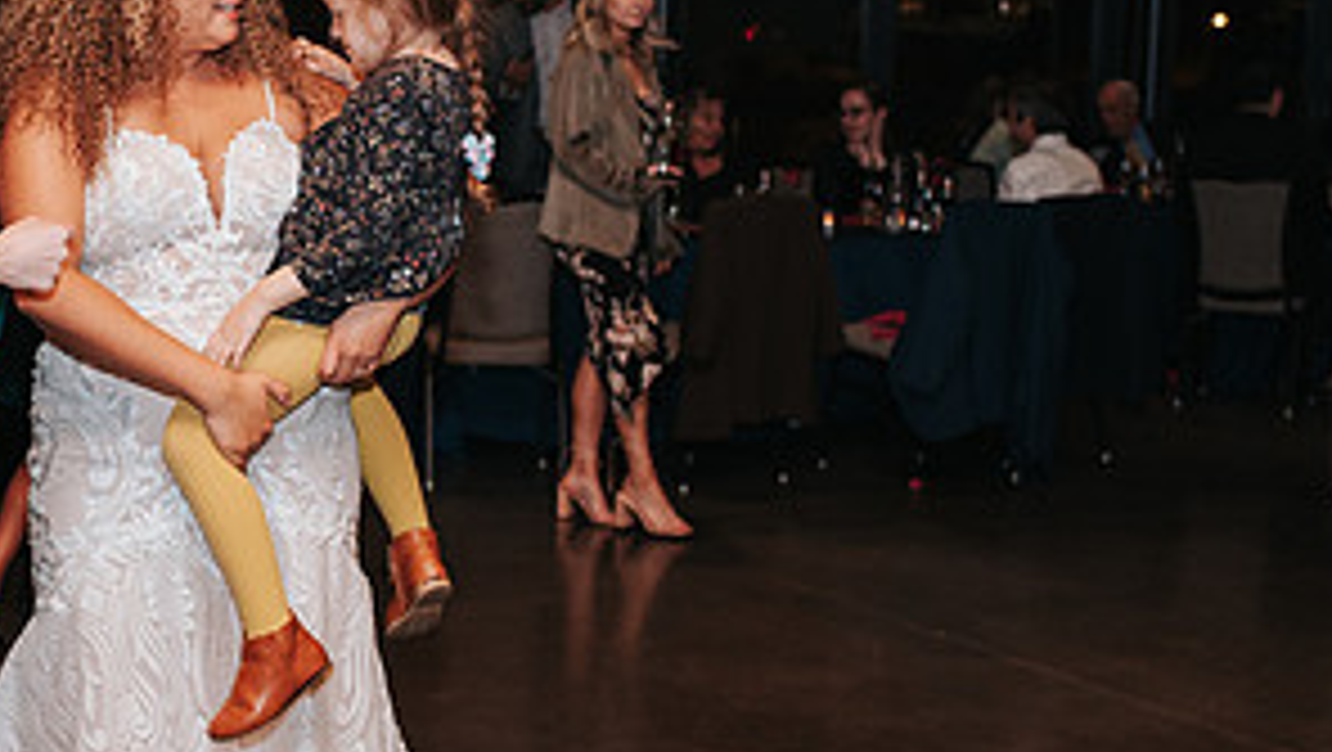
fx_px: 2757
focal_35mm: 78
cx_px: 186
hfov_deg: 26.4
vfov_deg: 15.5
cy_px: 348
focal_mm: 35
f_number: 2.8
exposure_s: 1/200
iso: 1000
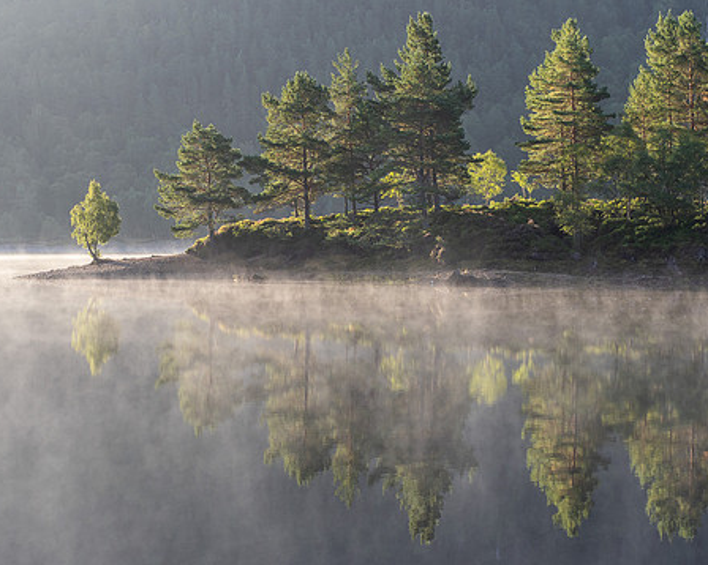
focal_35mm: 117
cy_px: 267
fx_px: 2451
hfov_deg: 16.4
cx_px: 284
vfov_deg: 13.2
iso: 200
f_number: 7.1
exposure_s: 1/80
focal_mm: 46
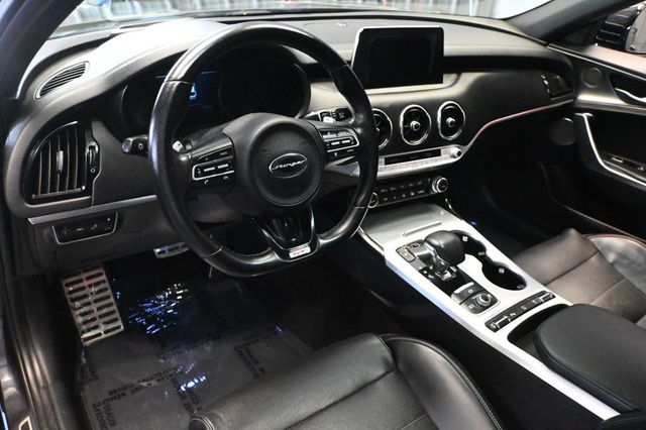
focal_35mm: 28
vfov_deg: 46.7
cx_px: 323
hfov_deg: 66.0
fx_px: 498
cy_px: 215
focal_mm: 18.5
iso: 11400
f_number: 3.8
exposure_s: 1/60
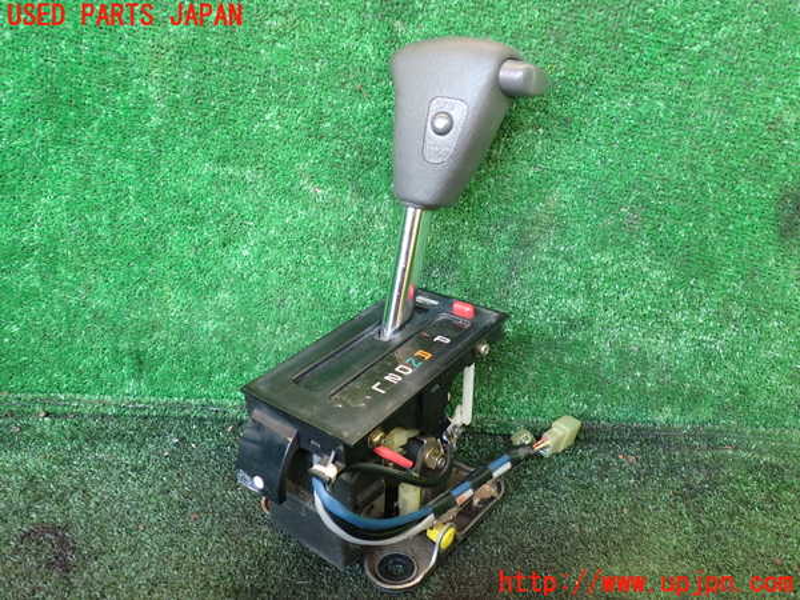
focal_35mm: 30
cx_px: 400
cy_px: 300
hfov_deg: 60.0
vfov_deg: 46.8
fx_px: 693
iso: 200
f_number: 2.3
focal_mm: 5.4
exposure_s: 1/40
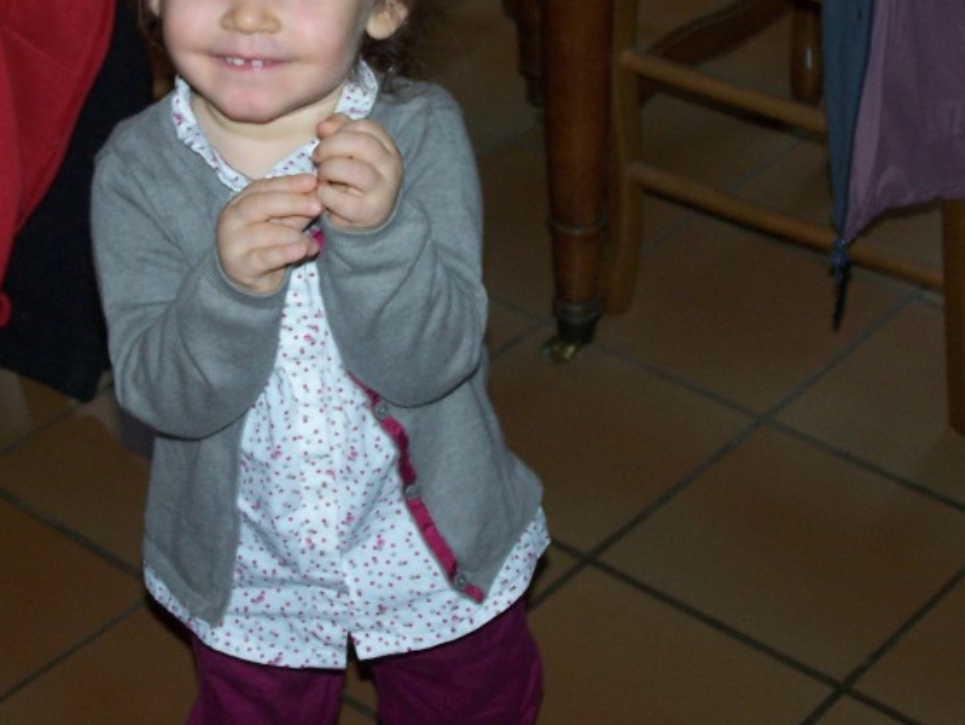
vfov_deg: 15.4
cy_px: 232
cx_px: 439
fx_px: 2677
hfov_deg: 20.4
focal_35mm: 96
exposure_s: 1/60
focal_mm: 11.1
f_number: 3.2
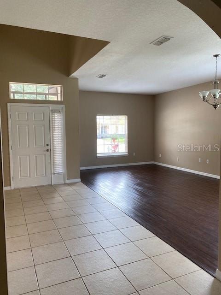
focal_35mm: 26
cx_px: 110
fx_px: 221
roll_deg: -0.2
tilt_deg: -4.2
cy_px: 148
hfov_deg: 53.1
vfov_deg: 67.3
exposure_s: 1/121
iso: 100
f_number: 1.8
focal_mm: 4.25
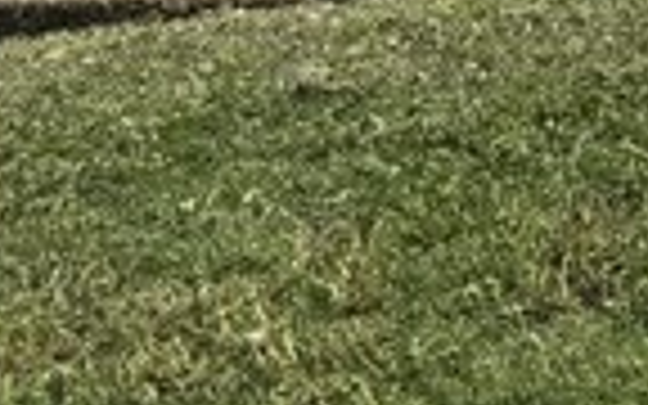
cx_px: 1588
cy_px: -1008
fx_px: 3196
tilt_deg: +4.6
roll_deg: +0.1
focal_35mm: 181
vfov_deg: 6.3
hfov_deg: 10.0
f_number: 1.78
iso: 80
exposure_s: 1/6410
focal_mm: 6.76
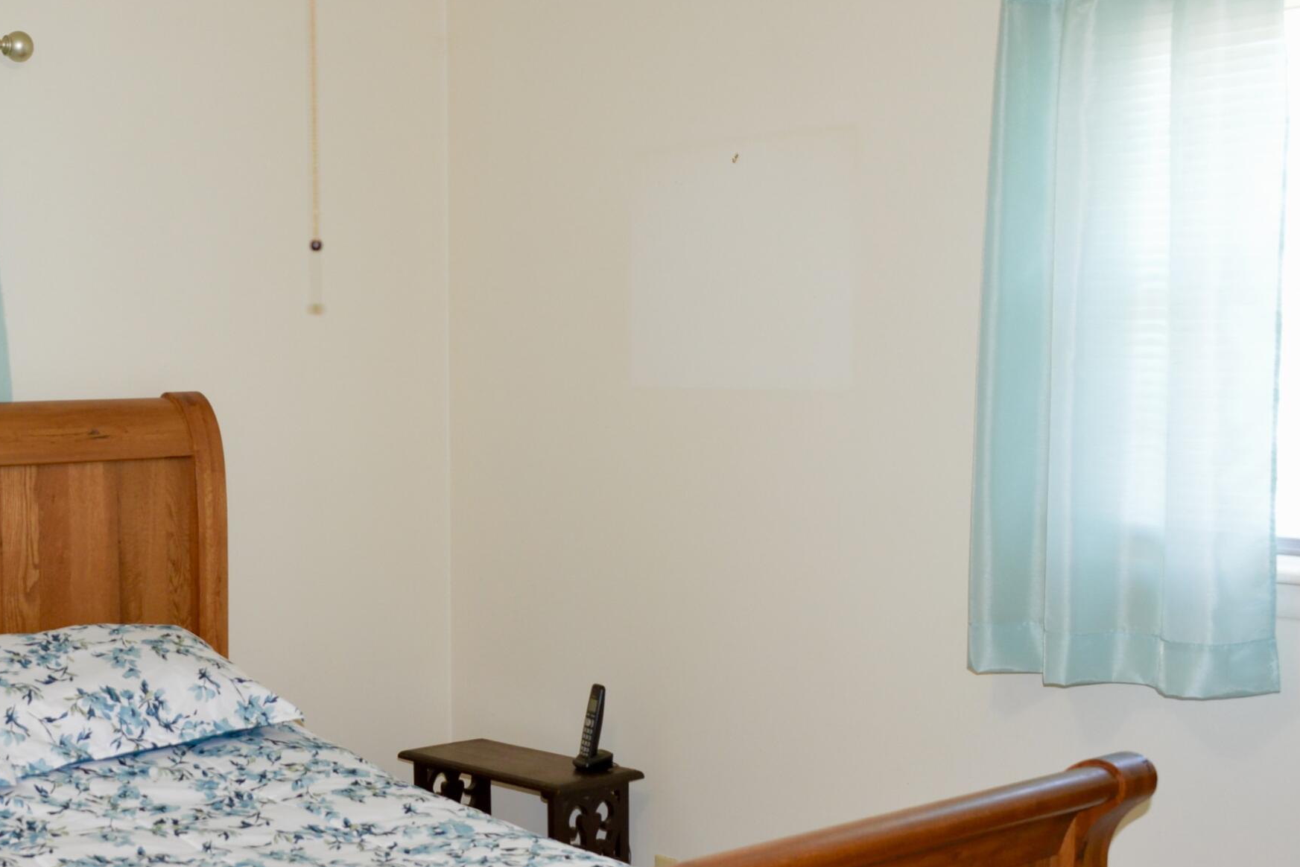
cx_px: 334
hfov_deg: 35.5
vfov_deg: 24.5
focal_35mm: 55
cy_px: 575
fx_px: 1986
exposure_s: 1/60
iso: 2000
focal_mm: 32
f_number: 5.6
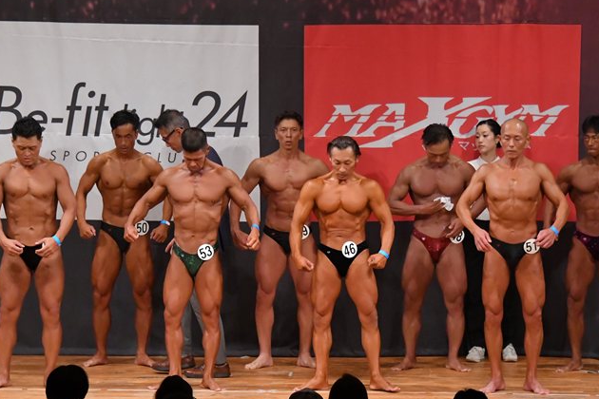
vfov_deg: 6.1
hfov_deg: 9.1
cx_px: 297
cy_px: 218
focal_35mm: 225
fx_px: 3743
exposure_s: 1/400
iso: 6400
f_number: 5.6
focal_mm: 122
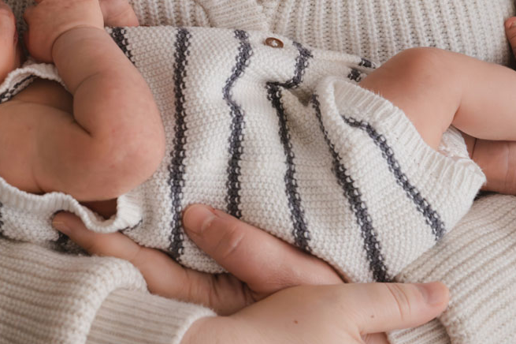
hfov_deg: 26.2
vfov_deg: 17.7
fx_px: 1103
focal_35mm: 77
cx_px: 191
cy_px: 119
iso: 3200
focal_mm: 42
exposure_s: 1/125
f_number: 7.1
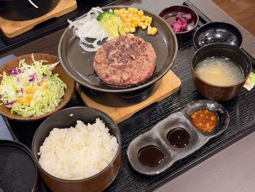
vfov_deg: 28.0
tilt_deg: -52.0
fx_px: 383
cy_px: 96
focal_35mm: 52
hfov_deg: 36.8
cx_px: 128
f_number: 1.6
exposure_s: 1/33
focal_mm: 5.96
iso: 160
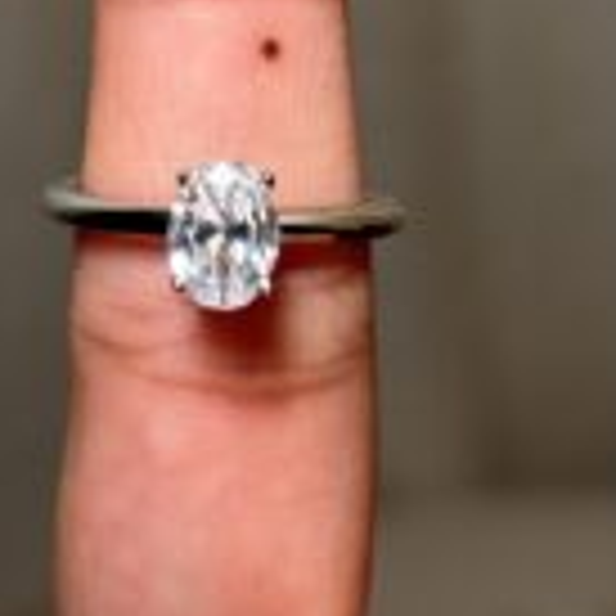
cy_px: -162
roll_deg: +6.9
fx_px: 2698
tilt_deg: -44.1
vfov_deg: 12.7
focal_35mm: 134
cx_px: 202
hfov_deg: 13.0
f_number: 1.6
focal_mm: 5.96
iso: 50
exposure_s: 1/92
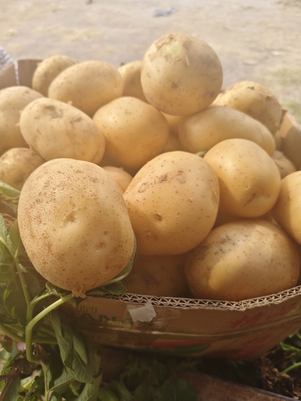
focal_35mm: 23
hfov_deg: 58.9
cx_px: 150
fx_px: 267
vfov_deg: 73.9
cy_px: 200
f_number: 1.88
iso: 50
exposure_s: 1/626
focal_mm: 5.56
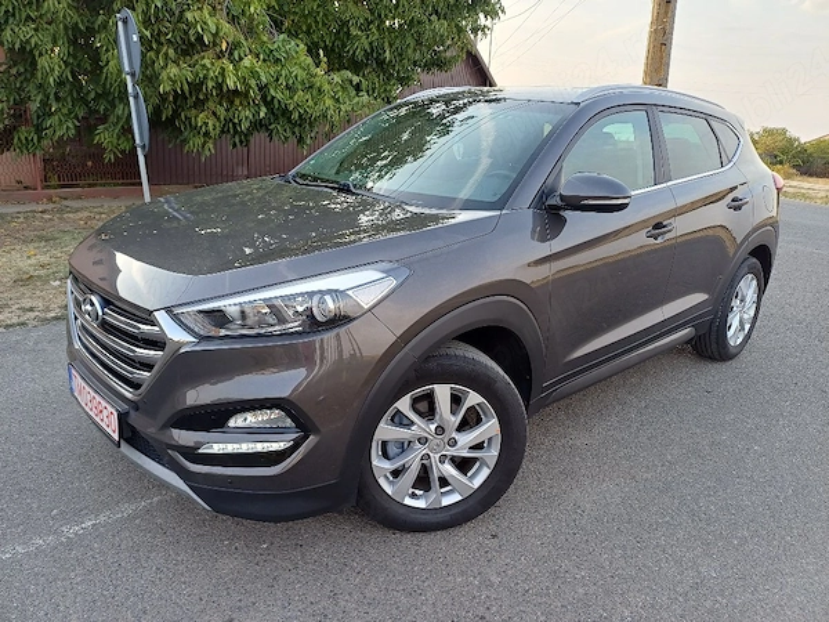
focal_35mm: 25
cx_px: 414
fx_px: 599
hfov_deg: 69.4
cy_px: 311
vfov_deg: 54.9
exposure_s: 1/101
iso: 50
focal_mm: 4.65
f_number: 1.8
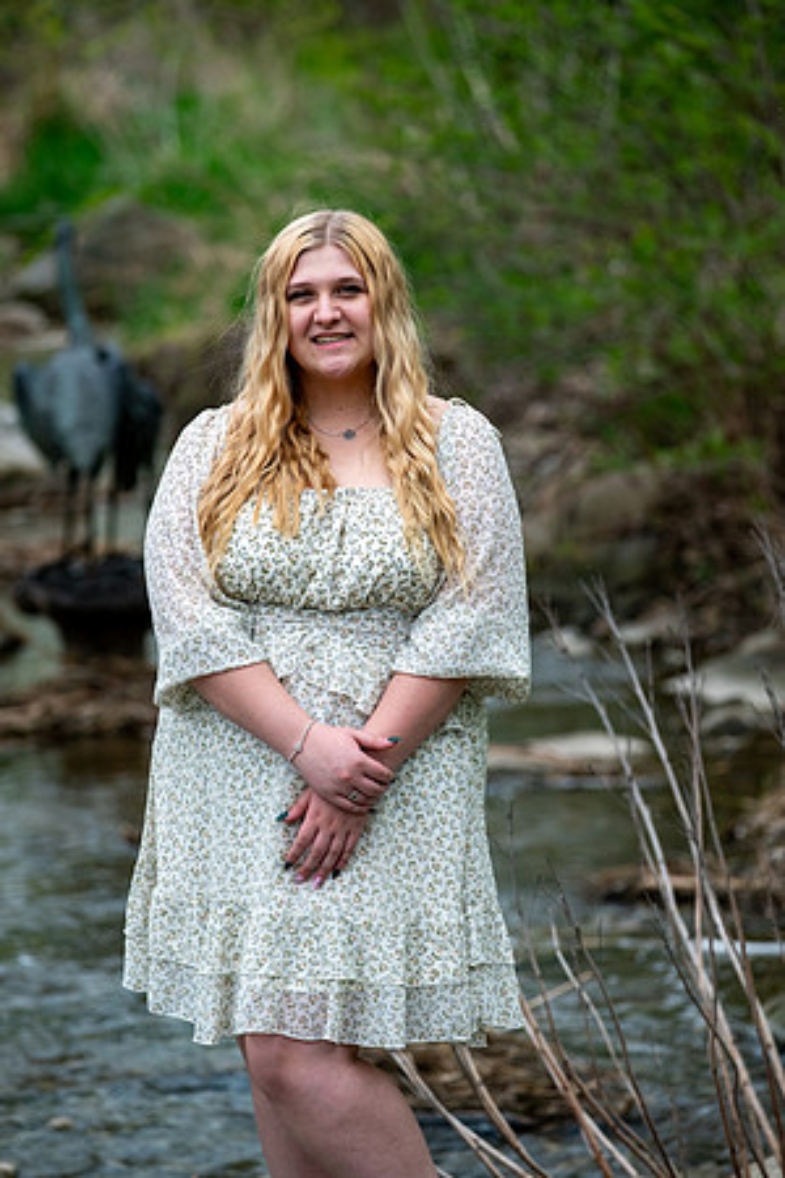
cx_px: 392
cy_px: 589
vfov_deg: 9.8
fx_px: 6868
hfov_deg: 6.5
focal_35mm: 210
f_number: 4
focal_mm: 140
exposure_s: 1/320
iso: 250
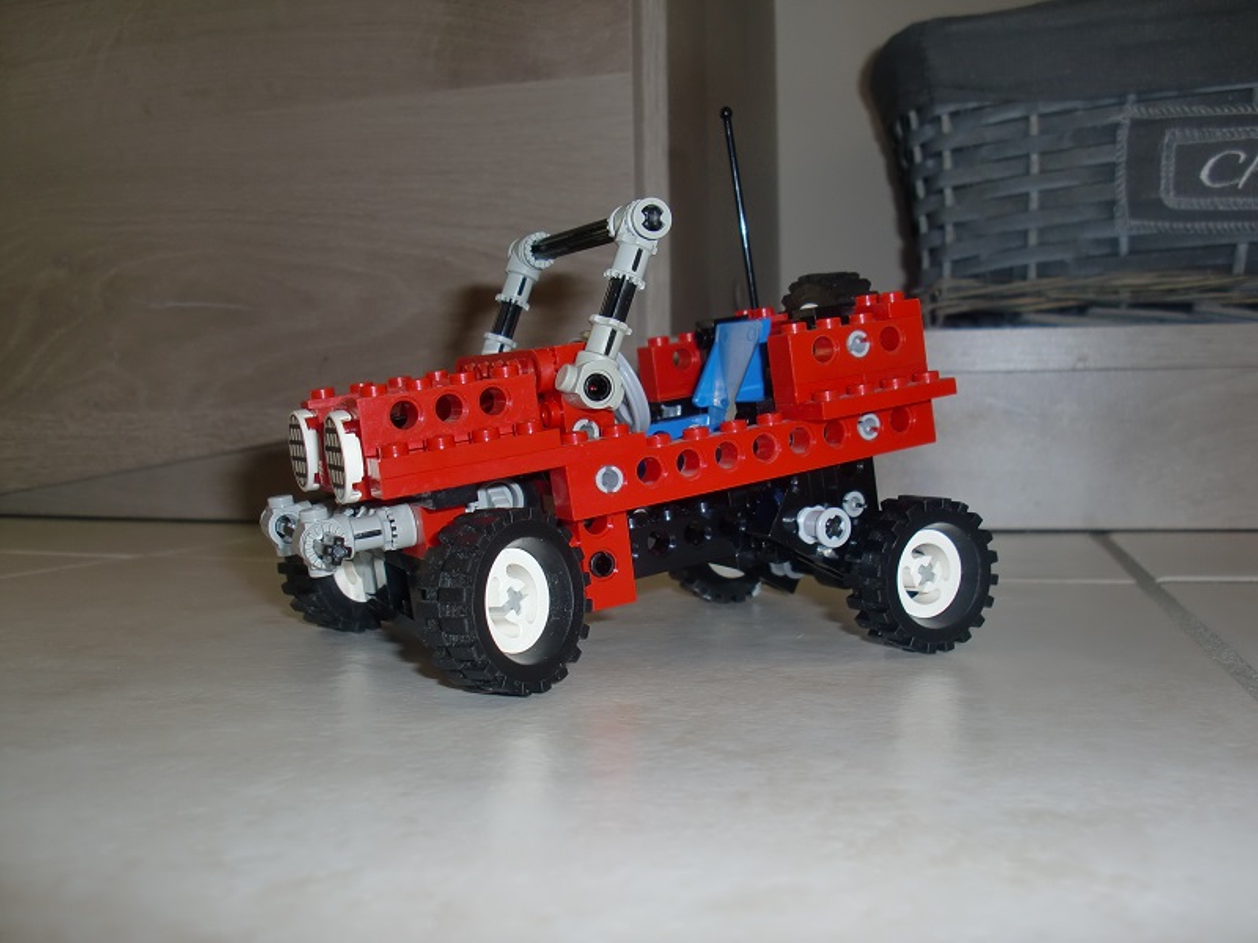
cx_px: 629
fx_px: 1308
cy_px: 472
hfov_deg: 51.4
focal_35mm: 36
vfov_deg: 39.7
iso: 64
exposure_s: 1/60
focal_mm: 6.3
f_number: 7.9
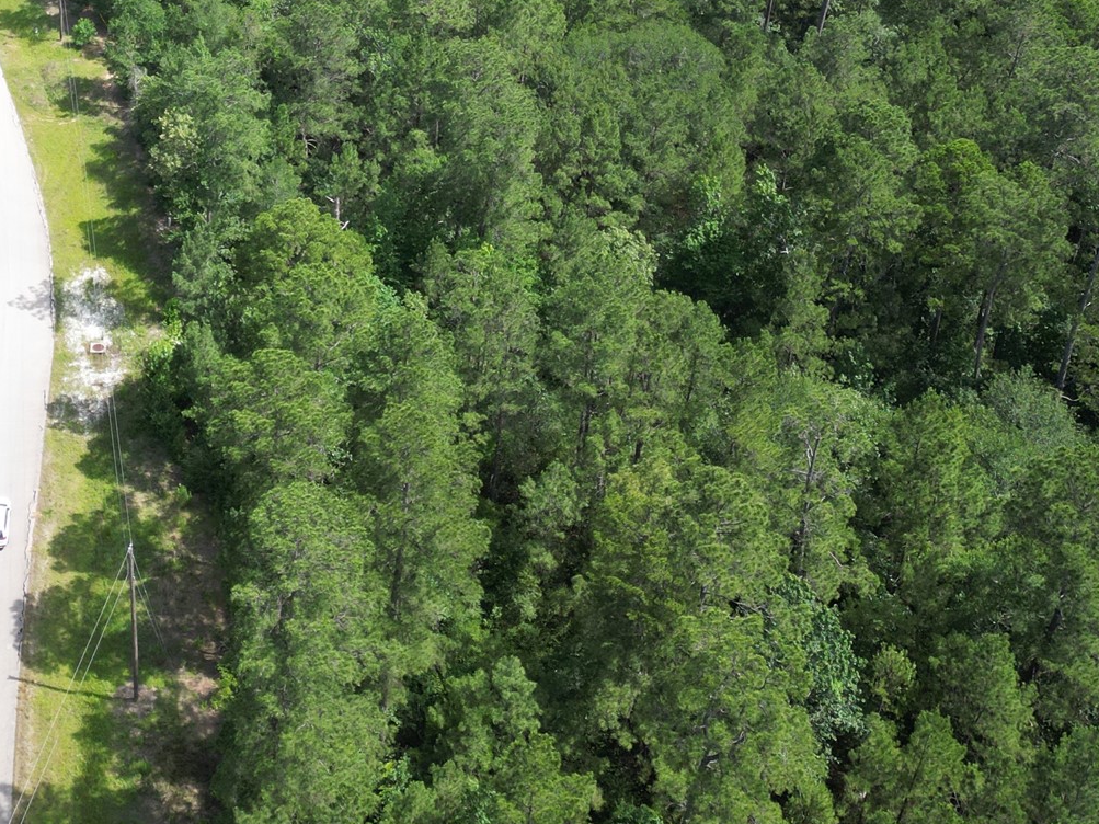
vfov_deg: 28.9
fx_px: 1555
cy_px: 149
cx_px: 226
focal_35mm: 49
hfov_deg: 37.6
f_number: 1.7
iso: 120
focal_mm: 6.72
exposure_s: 1/1250
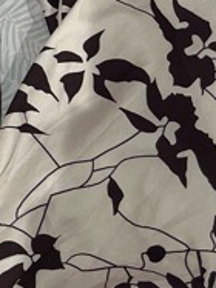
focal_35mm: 139
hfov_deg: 9.4
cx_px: -310
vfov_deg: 13.9
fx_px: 1158
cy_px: -18
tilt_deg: -77.2
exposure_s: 1/100
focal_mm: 5.7
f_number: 1.5
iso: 125
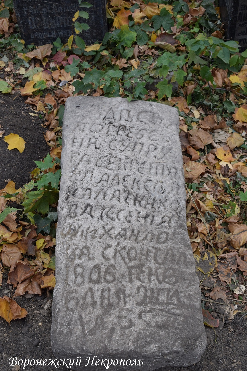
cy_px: 186
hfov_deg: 29.9
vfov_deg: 43.6
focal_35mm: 45
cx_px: 124
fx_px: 463
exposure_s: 1/250
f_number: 8
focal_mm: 30
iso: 360
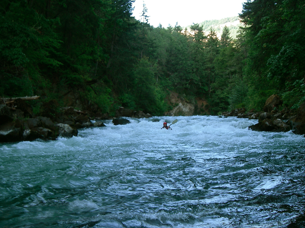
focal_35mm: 52
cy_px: 110
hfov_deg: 36.8
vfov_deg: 28.0
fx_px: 458
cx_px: 151
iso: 64
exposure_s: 1/60
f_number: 3.5
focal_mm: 8.1
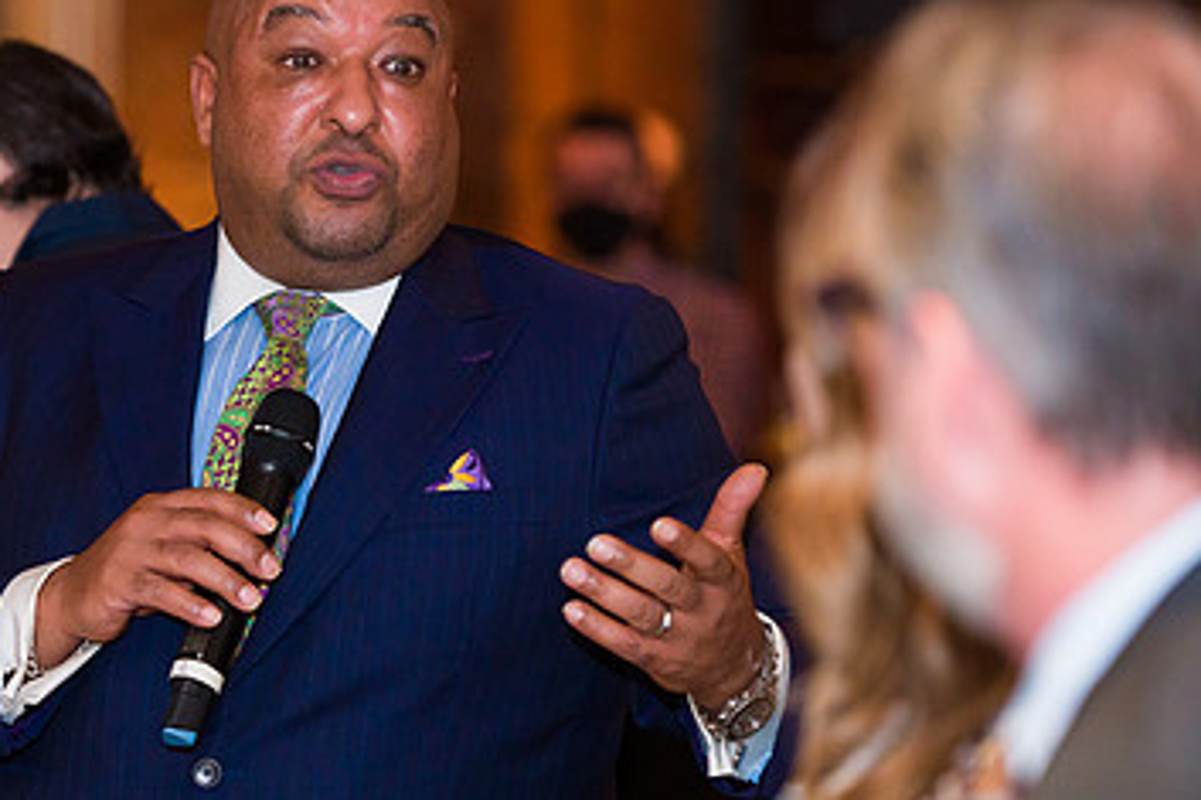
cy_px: 354
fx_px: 7402
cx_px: 320
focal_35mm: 222
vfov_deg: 6.2
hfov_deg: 9.3
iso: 1600
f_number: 3.2
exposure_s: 1/125
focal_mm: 135
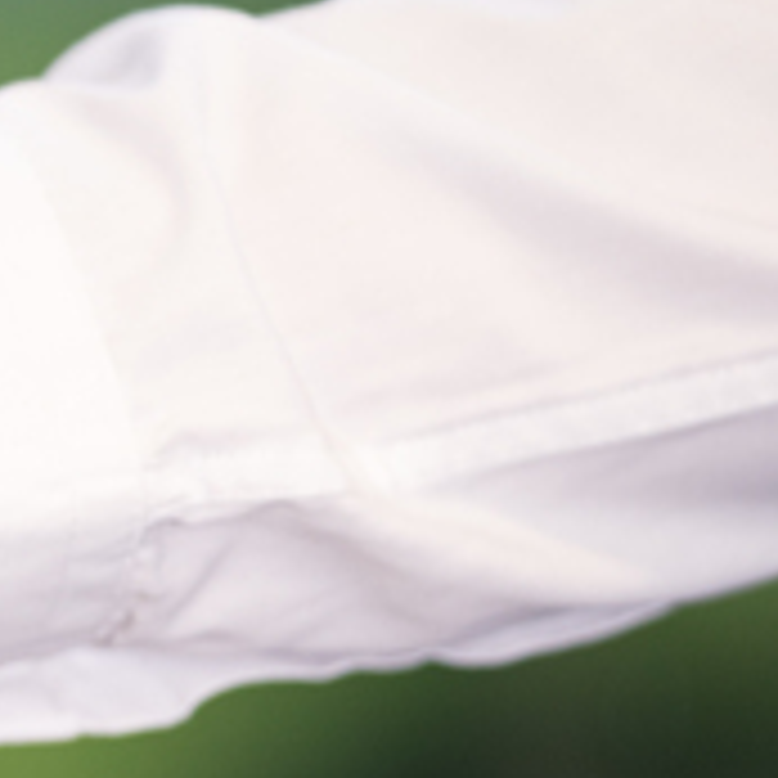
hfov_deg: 3.5
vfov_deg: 3.6
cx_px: -877
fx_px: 12485
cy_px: 663
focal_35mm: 491
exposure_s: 1/100
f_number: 2.8
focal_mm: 125
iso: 400
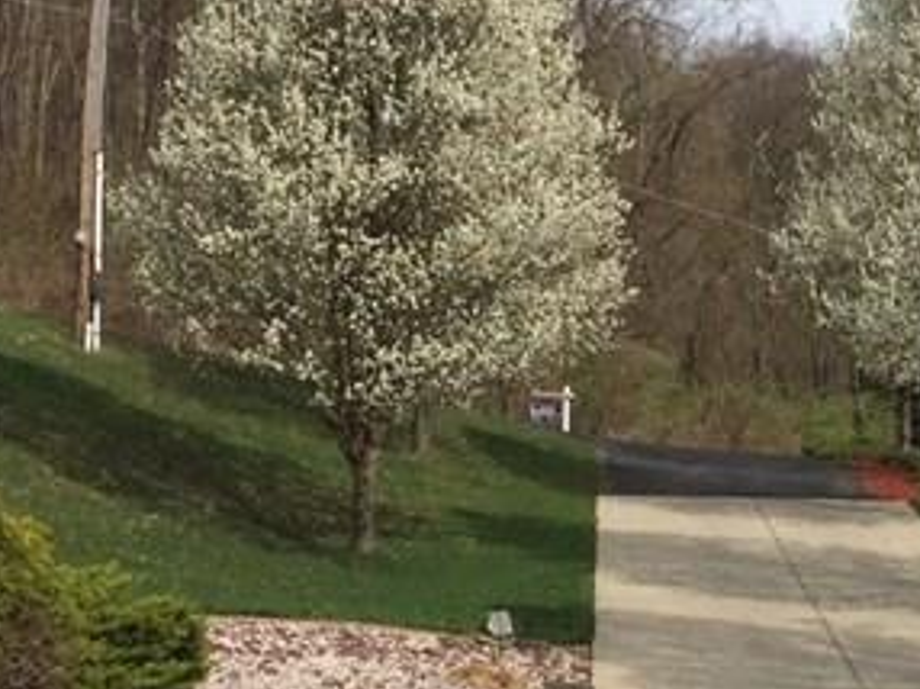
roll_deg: +3.7
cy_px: 589
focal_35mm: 104
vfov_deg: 14.1
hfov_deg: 17.8
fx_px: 2762
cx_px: 1161
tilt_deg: -0.4
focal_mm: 4.15
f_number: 2.2
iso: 32
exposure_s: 1/2415
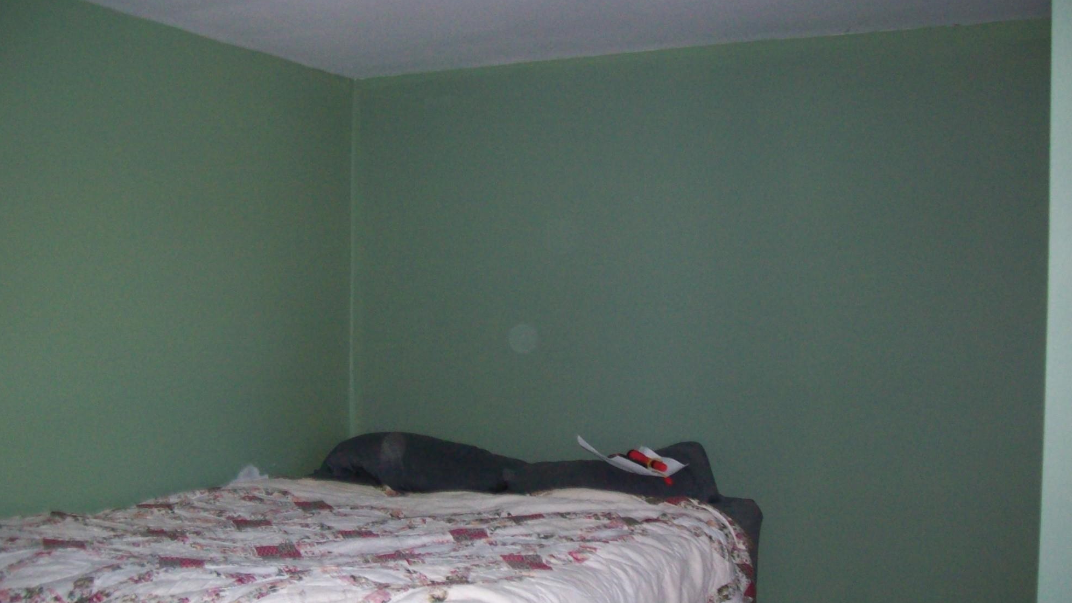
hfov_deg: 49.4
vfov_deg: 29.0
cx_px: 524
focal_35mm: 41
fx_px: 1165
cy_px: 353
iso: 200
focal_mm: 6
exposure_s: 1/64
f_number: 2.7
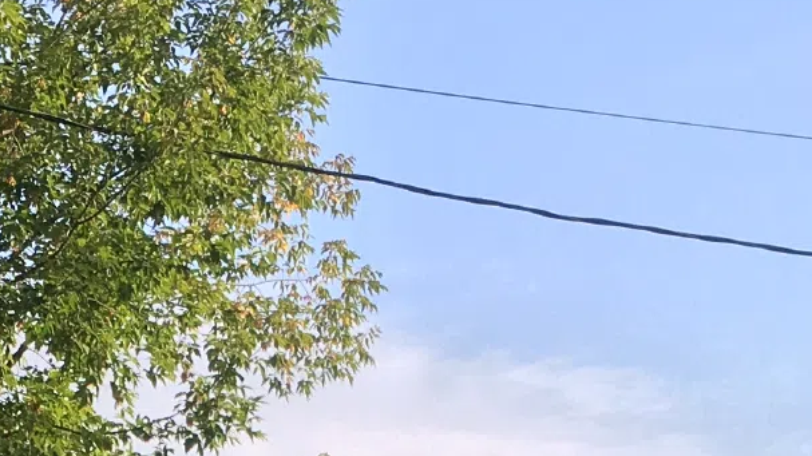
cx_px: 219
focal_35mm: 125
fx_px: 2691
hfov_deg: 17.1
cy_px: 1162
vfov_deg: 8.7
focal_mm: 4.15
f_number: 2.2
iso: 25
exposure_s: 1/519
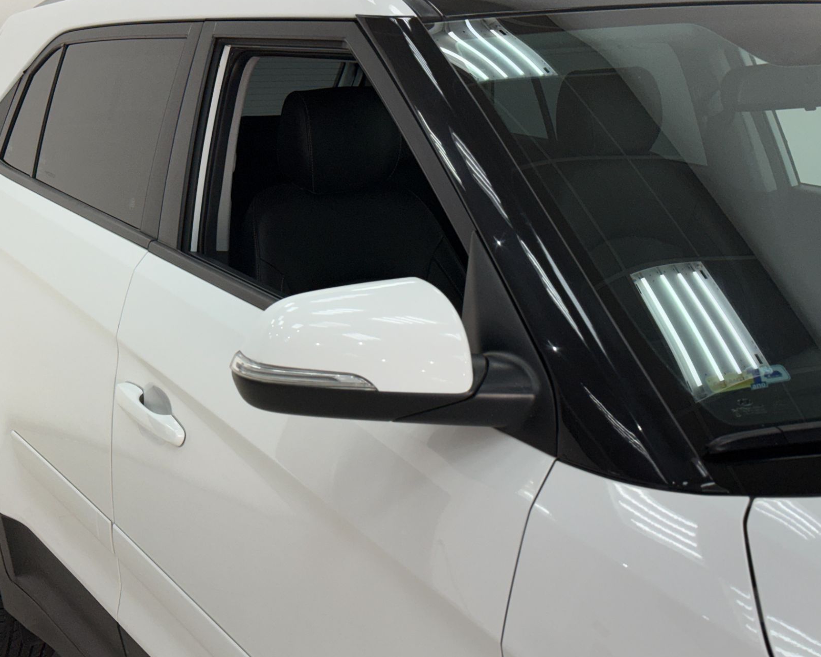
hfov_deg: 33.5
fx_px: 1361
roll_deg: +1.1
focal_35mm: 56
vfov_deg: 27.1
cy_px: 297
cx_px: 333
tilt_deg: -11.0
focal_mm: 6.76
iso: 64
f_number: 1.78
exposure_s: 1/298
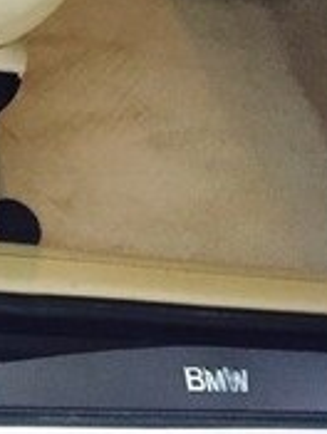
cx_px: -7
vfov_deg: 22.0
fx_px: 1029
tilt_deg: -34.3
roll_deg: -31.8
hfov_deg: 17.6
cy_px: -89
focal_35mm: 82
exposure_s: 1/17
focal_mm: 4.15
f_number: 2.2
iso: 400
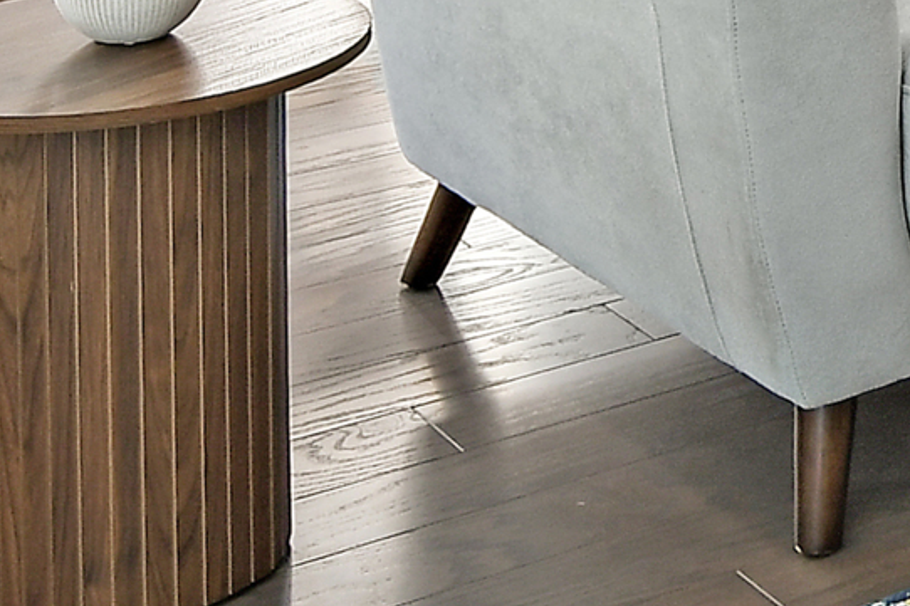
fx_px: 2148
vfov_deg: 13.4
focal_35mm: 85
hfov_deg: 19.9
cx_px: 1452
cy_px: -665
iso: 320
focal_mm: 10
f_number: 7.1
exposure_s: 1/10
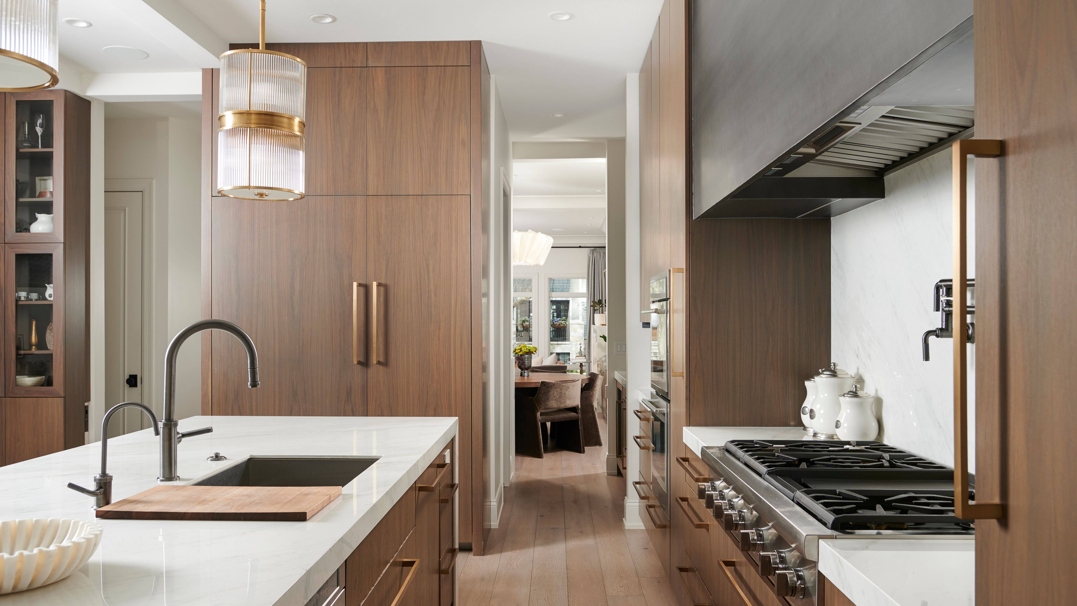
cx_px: 536
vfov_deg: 42.8
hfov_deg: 69.9
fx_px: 771
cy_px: 339
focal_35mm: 27
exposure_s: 1/50
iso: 200
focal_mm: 25
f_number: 10
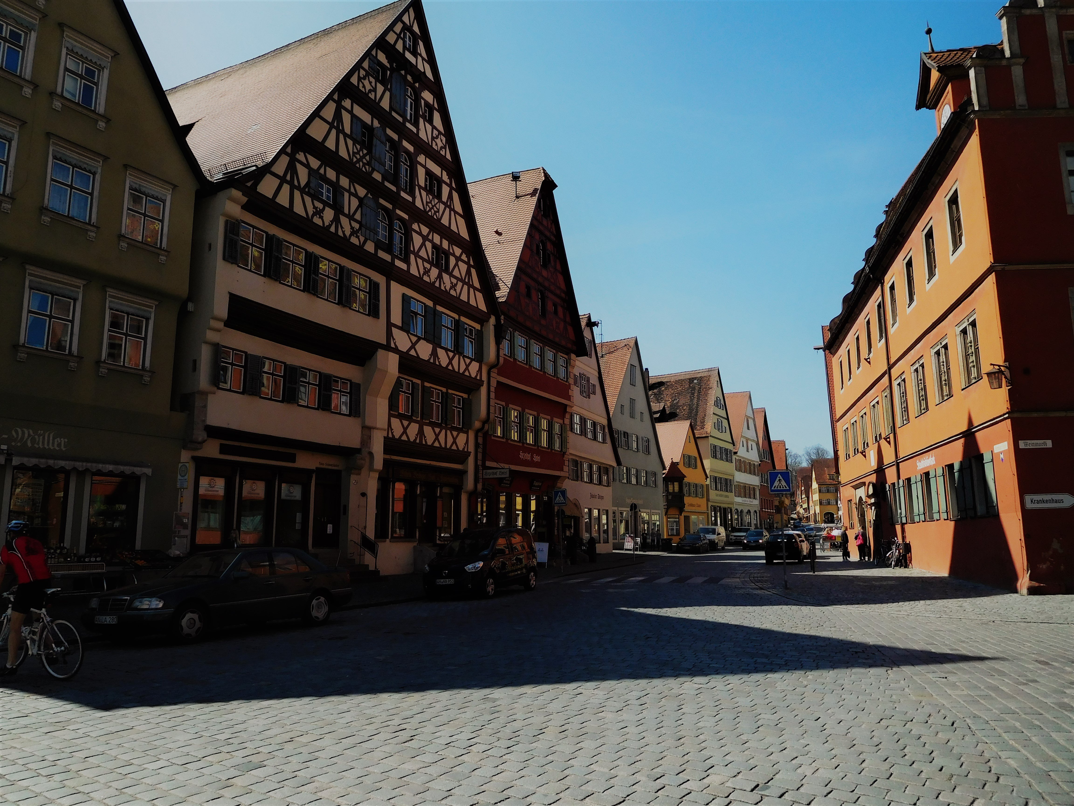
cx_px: 537
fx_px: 776
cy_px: 403
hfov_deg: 69.4
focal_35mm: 25
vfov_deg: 54.9
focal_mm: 4.5
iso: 125
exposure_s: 1/400
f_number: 6.8
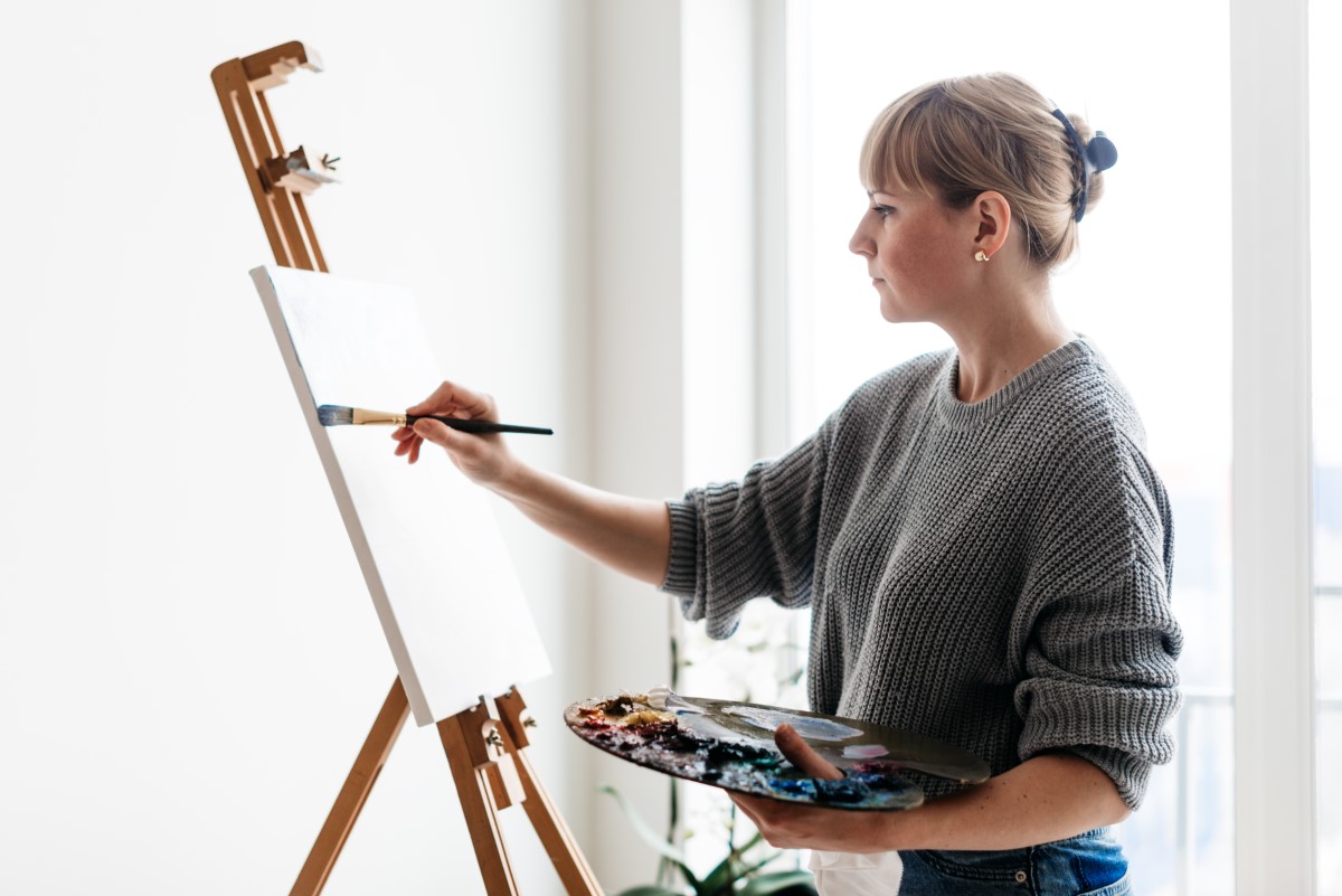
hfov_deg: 39.6
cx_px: 671
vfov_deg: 27.0
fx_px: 1864
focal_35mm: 50
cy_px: 448
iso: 320
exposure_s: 1/100
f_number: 2.5
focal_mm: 50
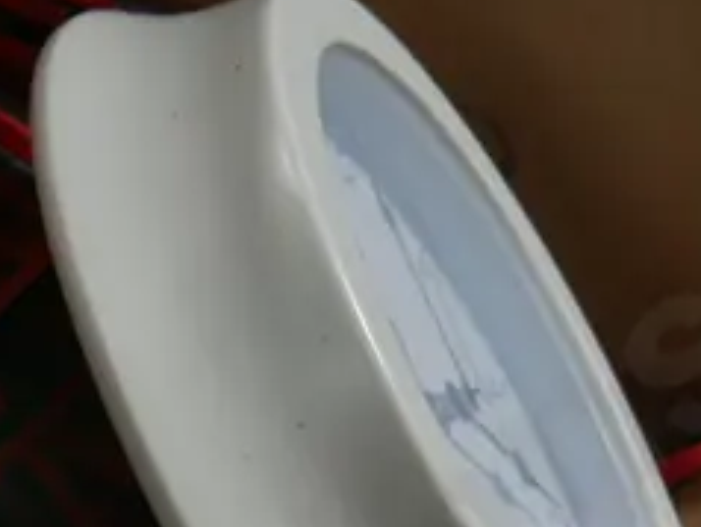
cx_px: 103
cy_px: 802
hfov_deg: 12.7
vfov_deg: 9.3
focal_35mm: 155
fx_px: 3142
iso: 250
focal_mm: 18
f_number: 4
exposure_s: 1/60
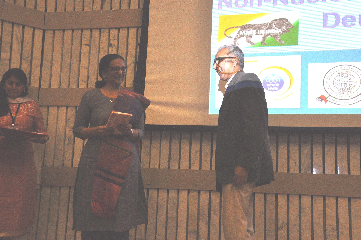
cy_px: 120
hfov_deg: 38.9
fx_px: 511
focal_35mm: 51
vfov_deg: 26.4
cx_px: 180
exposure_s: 1/125
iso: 1000
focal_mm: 34
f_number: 5.6
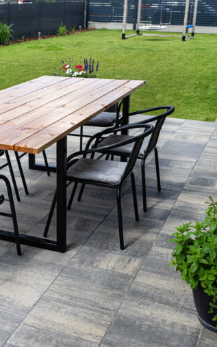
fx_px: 512
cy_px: 174
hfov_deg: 23.5
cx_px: 36
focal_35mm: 54
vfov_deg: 37.5
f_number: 8
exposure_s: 1/200
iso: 125
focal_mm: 35
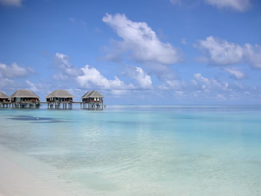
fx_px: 264
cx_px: 130
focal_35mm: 35
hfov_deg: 52.6
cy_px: 98
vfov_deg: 40.7
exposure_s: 1/136
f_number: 8.5
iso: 50
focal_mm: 5.8
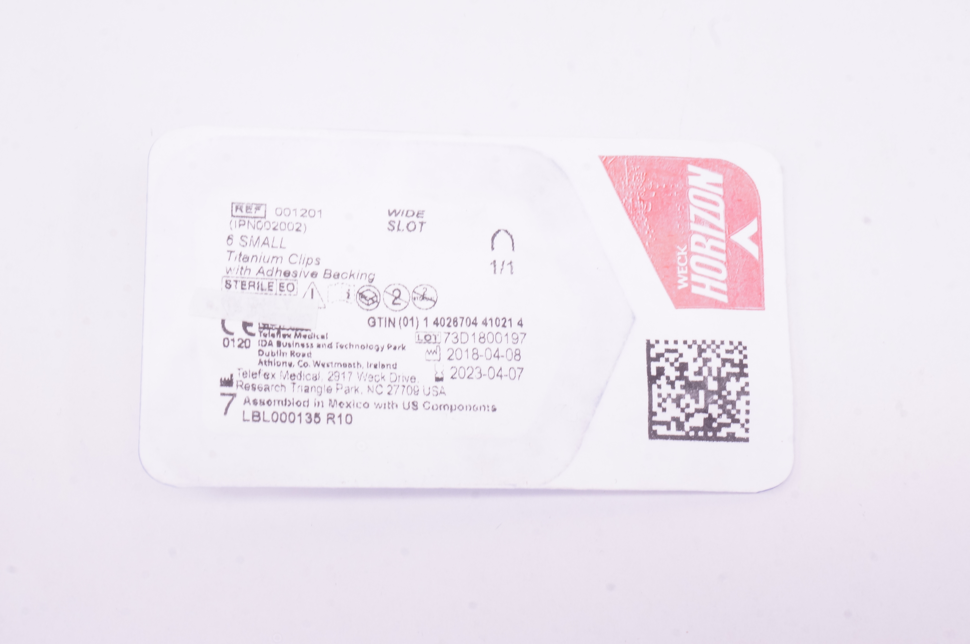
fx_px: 1857
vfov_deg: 19.7
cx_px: 485
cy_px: 322
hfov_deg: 29.3
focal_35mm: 69
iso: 800
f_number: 18
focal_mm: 46
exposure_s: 1/15
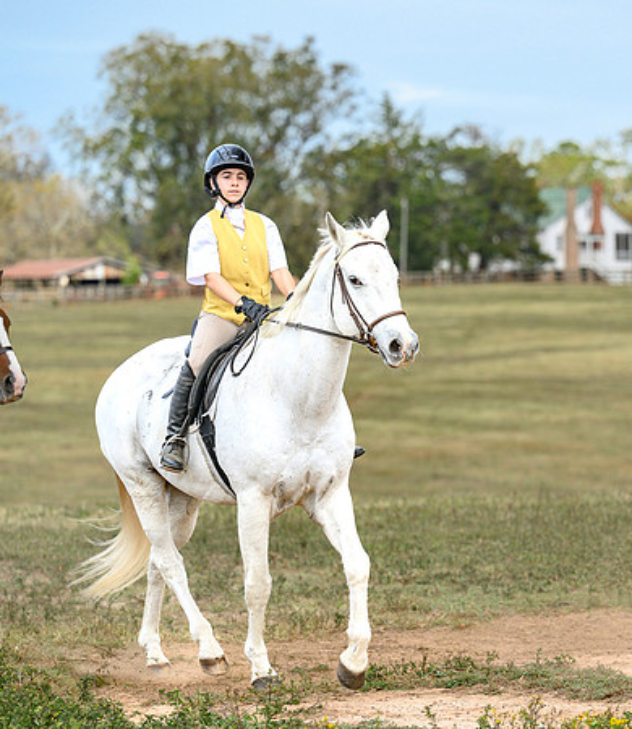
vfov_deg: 9.4
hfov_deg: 8.1
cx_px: 502
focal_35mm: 199
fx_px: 4442
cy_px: 391
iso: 400
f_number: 3.5
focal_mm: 125
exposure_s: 1/1000
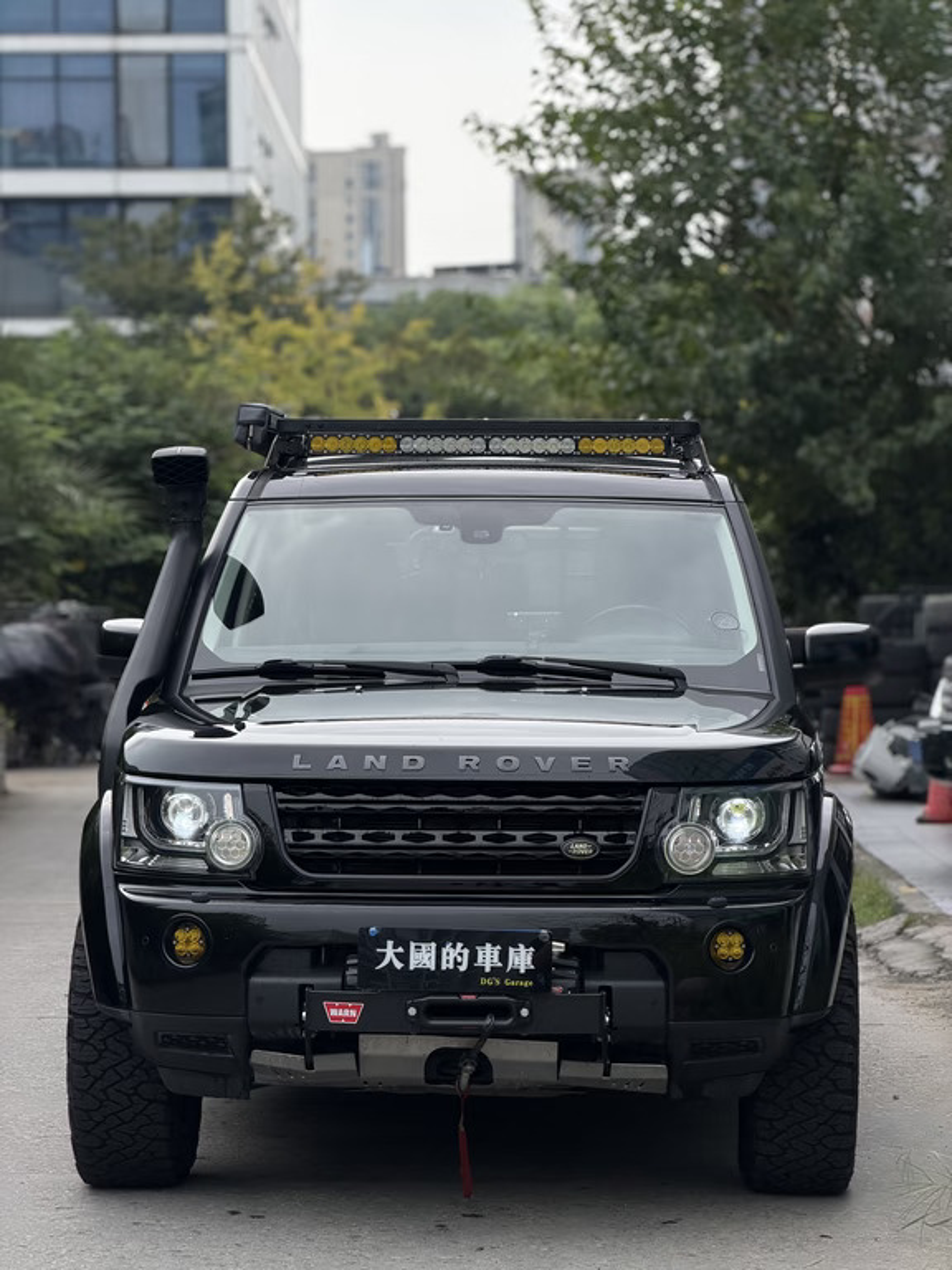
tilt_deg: -0.3
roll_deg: -0.2
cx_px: 476
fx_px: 3667
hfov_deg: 14.8
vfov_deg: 19.6
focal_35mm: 100
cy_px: 635
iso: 50
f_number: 2.8
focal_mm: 16.89
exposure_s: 1/638
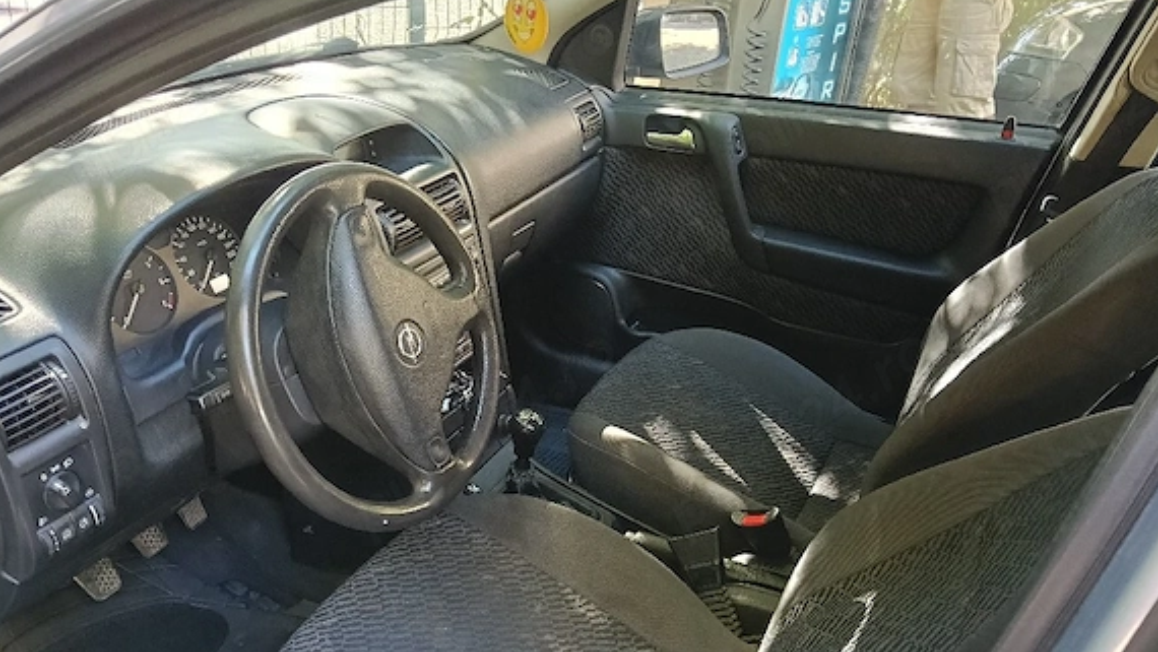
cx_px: 565
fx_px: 952
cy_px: 445
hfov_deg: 62.6
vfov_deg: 37.3
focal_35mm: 31
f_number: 1.8
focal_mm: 3.98
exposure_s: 1/33.3
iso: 500
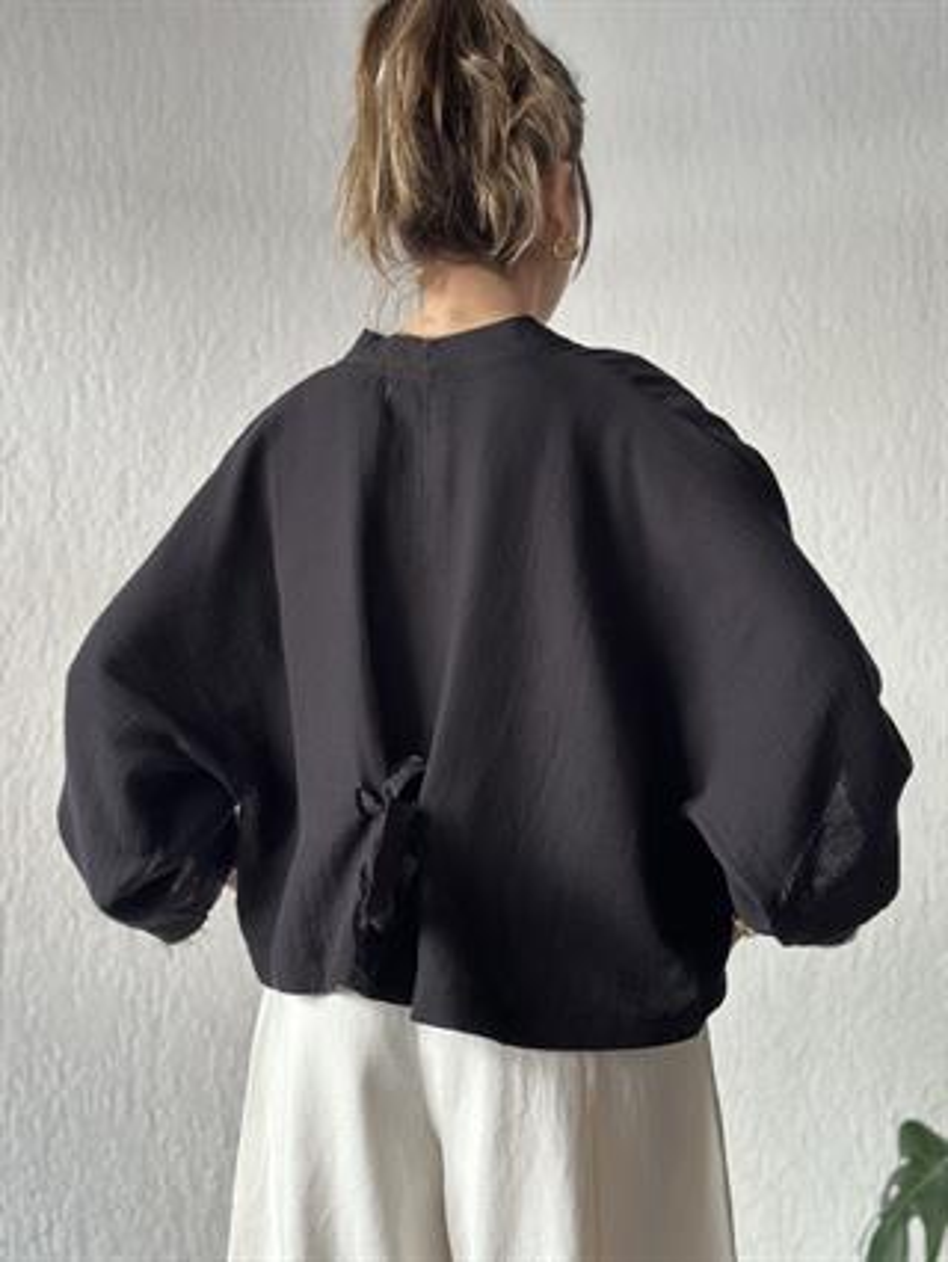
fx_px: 1751
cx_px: 474
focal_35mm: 48
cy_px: 631
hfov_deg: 30.3
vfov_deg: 39.6
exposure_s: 1/121
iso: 100
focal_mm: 6.86
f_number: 1.78
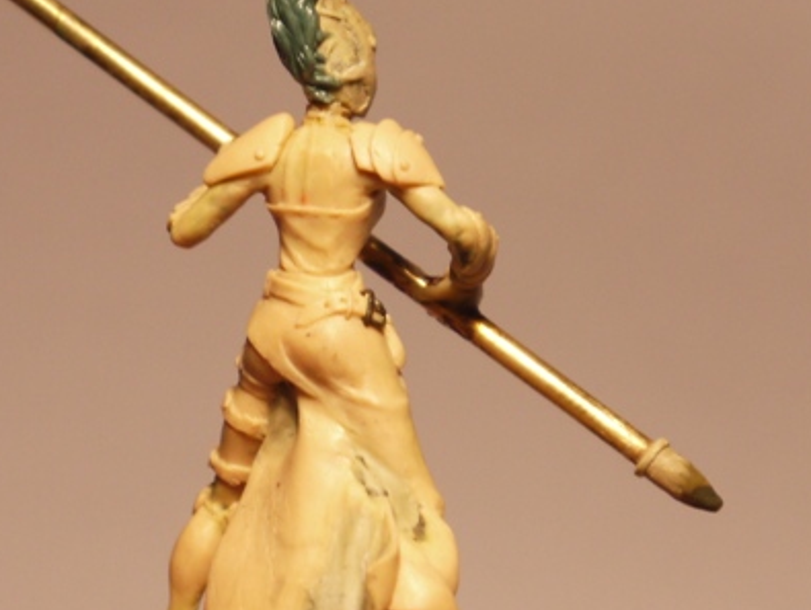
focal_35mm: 133
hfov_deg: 14.8
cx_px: 341
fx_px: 3119
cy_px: 193
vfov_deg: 11.2
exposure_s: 1/80
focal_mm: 36
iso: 320
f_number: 5.3
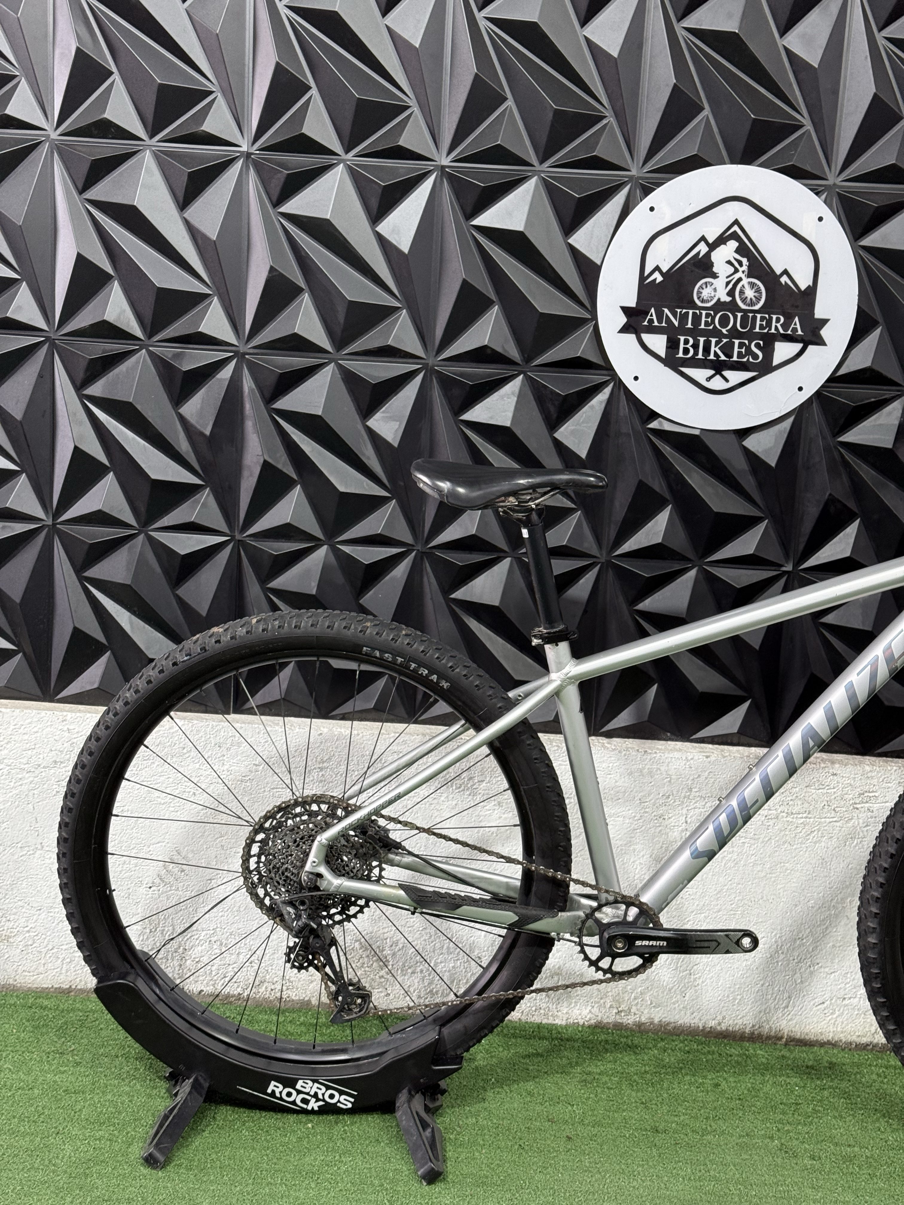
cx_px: 452
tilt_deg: -12.6
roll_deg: -4.0
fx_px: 1671
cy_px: 602
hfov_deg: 30.3
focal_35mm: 48
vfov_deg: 39.7
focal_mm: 6.76
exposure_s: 1/60
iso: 160
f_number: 1.78
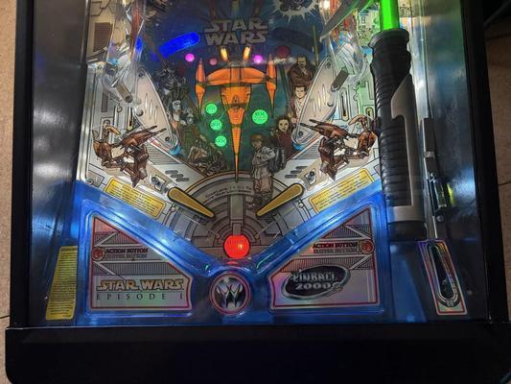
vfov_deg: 53.1
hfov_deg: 67.3
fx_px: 384
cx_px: 256
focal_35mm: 26
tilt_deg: -67.7
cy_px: 192
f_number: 1.6
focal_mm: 5.96
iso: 400
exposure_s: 1/51
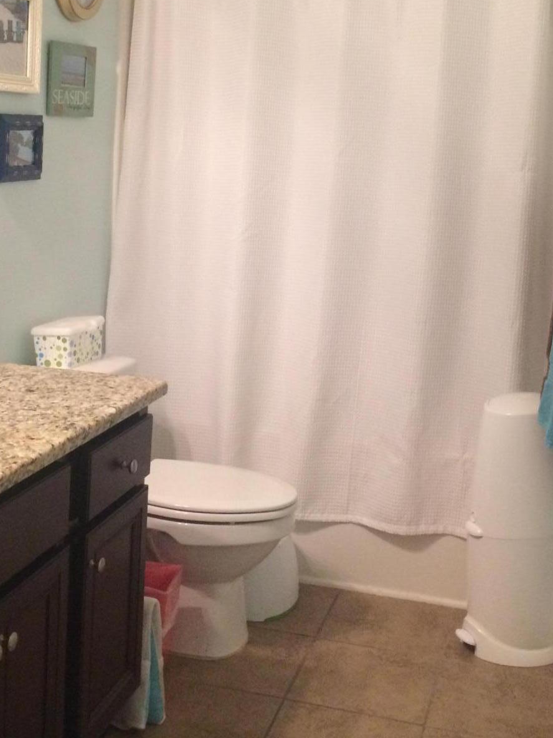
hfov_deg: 29.7
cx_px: 283
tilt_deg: -4.4
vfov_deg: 38.5
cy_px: 245
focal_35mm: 49
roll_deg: -0.8
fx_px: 1044
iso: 250
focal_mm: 4.15
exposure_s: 1/30
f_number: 2.2
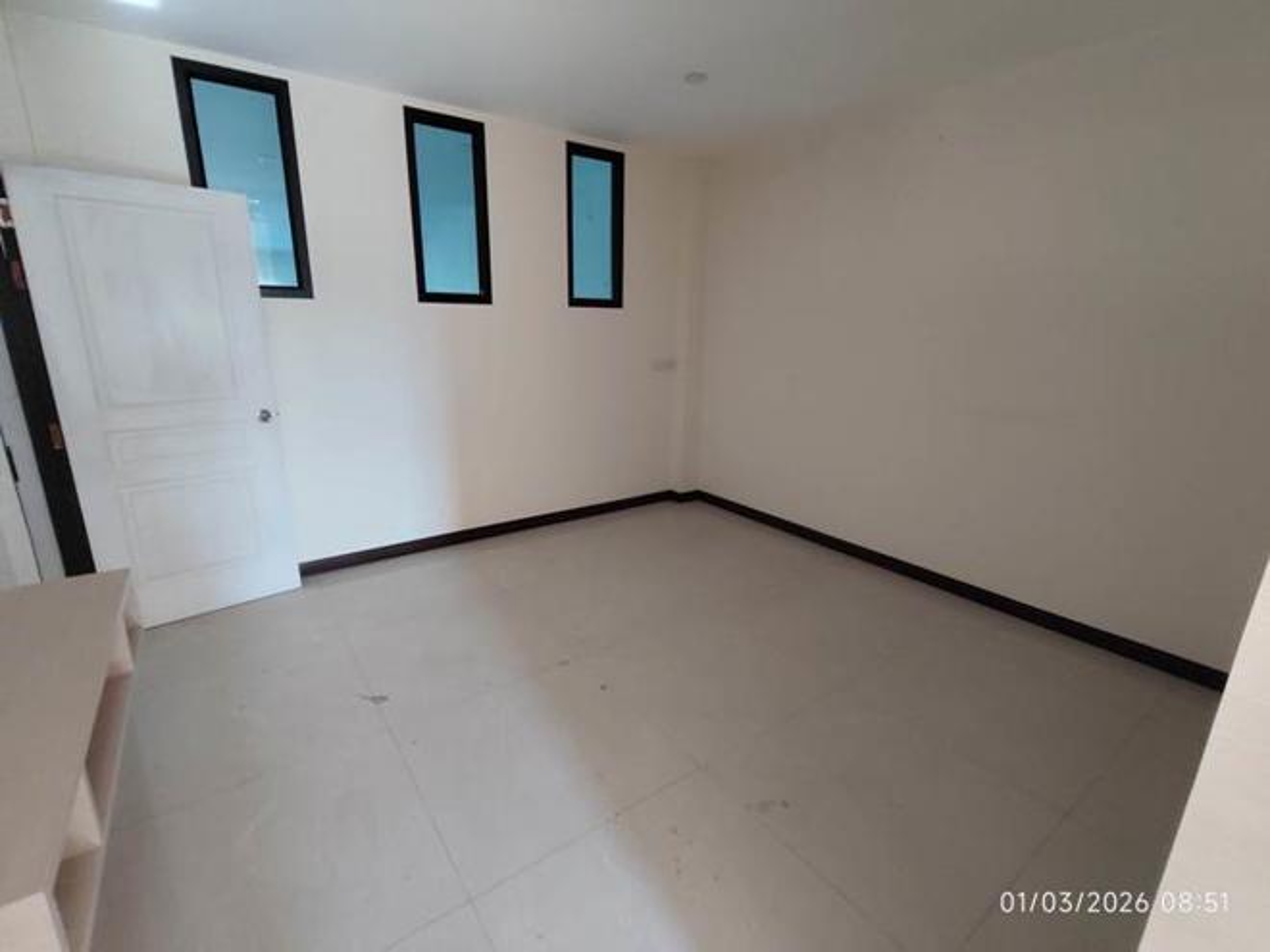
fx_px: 587
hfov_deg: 94.5
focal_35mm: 16
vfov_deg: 78.1
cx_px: 635
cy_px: 476
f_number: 2.2
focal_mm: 1.67
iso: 208
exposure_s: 1/33.3
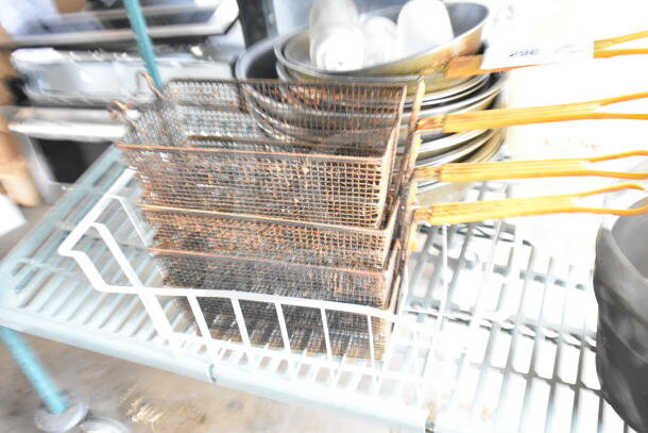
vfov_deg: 35.5
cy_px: 216
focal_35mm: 38
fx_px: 675
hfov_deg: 51.3
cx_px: 324
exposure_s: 1/40
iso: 2800
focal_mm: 25
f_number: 4
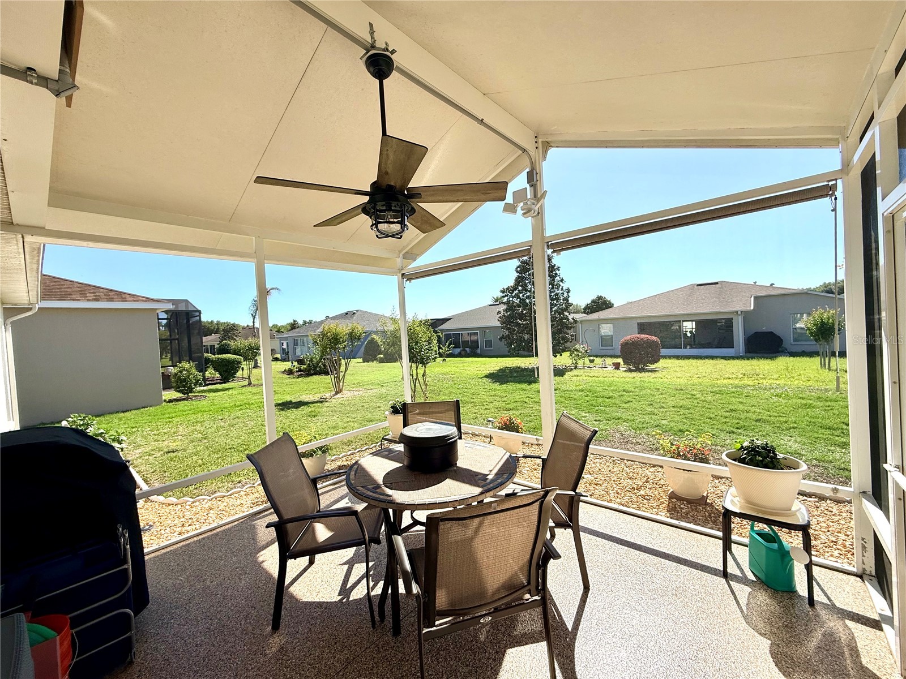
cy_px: 340
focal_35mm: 14
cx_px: 453
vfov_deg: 85.7
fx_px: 366
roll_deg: +2.8
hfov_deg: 102.1
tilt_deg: -1.7
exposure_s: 1/1285
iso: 50
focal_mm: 2.22
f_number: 2.2
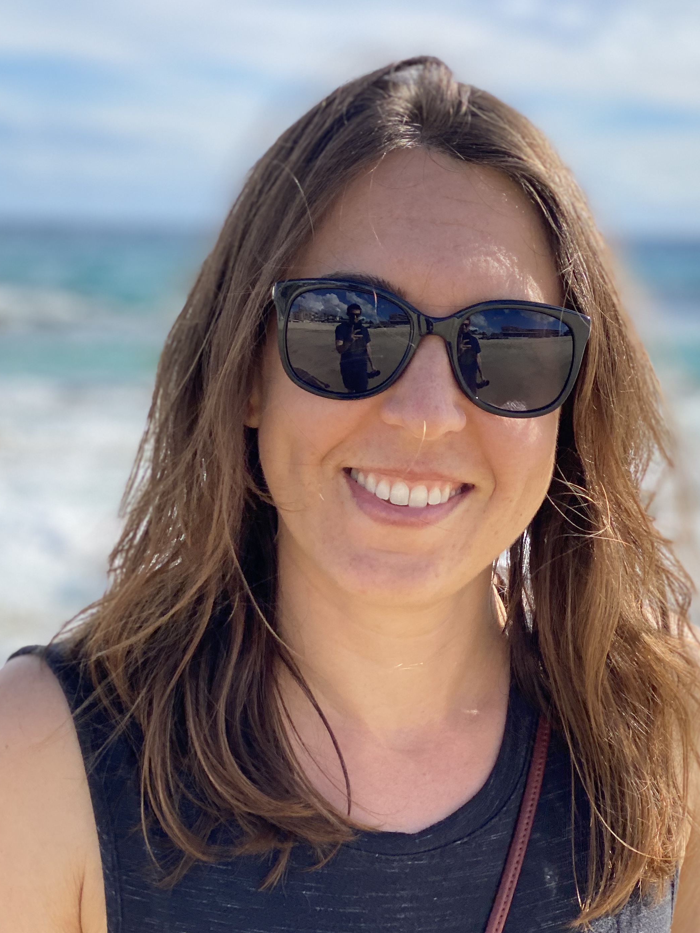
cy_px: 587
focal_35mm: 75
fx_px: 2022
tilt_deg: -9.4
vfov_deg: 25.9
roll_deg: -0.2
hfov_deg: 19.6
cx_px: 453
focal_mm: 6
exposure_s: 1/940
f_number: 2
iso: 20
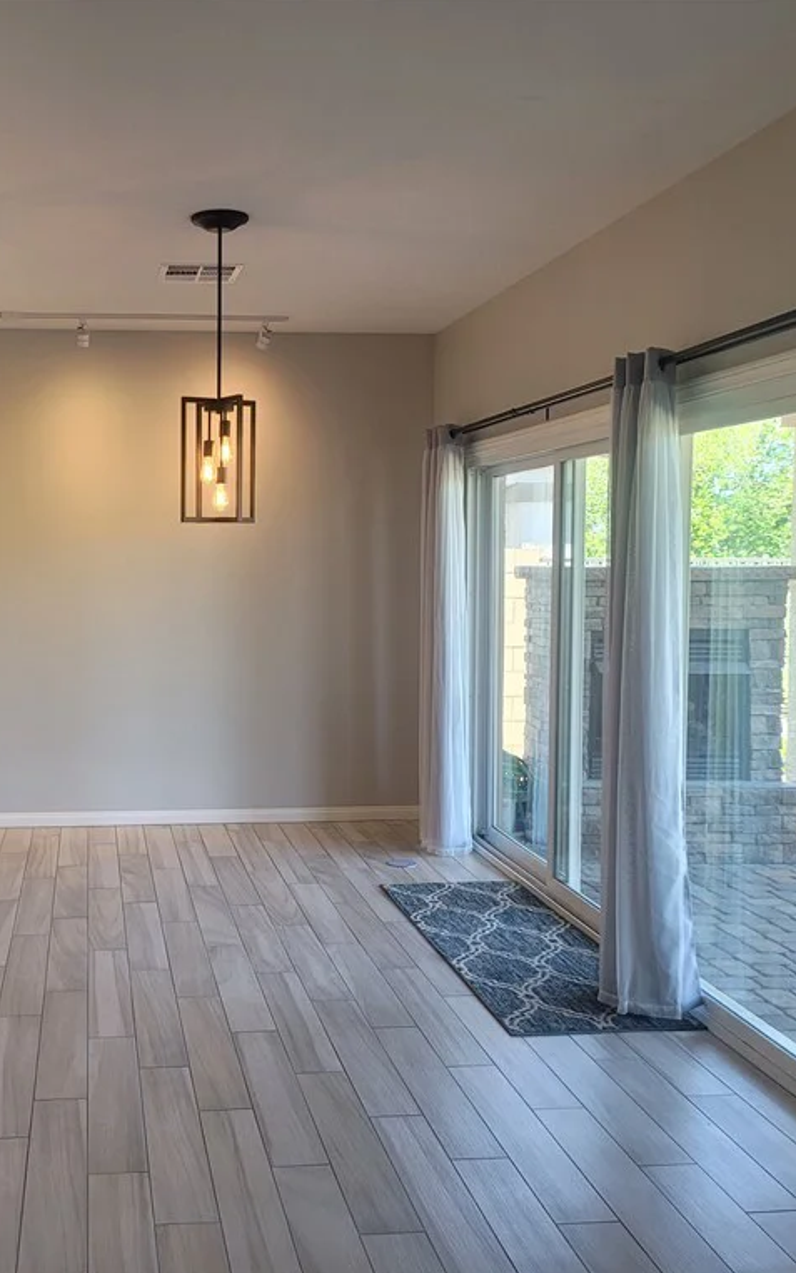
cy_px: 637
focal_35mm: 37
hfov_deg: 33.6
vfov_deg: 52.7
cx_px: 182
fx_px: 1284
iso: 125
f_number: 1.8
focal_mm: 5.4
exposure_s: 1/120
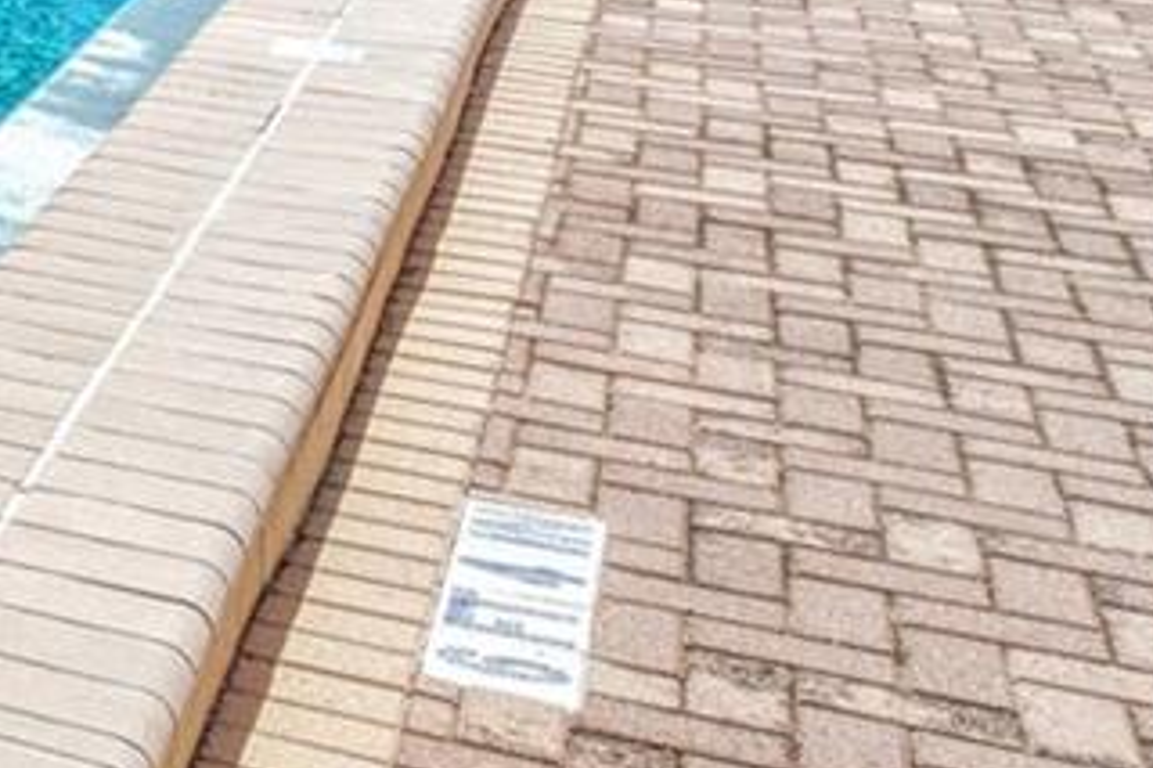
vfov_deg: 13.5
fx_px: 2881
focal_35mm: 90
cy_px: -633
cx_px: -1041
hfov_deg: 17.4
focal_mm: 18
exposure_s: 1/200
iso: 250
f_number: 7.1
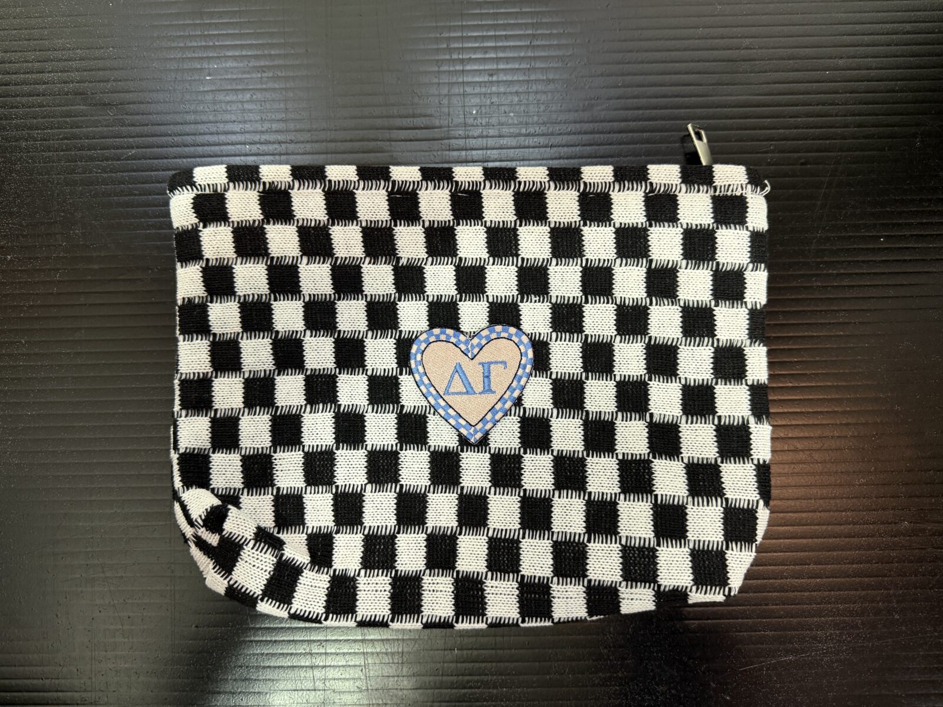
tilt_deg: -85.1
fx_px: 654
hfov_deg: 71.6
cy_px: 354
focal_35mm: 24
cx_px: 472
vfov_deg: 56.8
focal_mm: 6.76
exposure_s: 1/60
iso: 320
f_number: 1.78
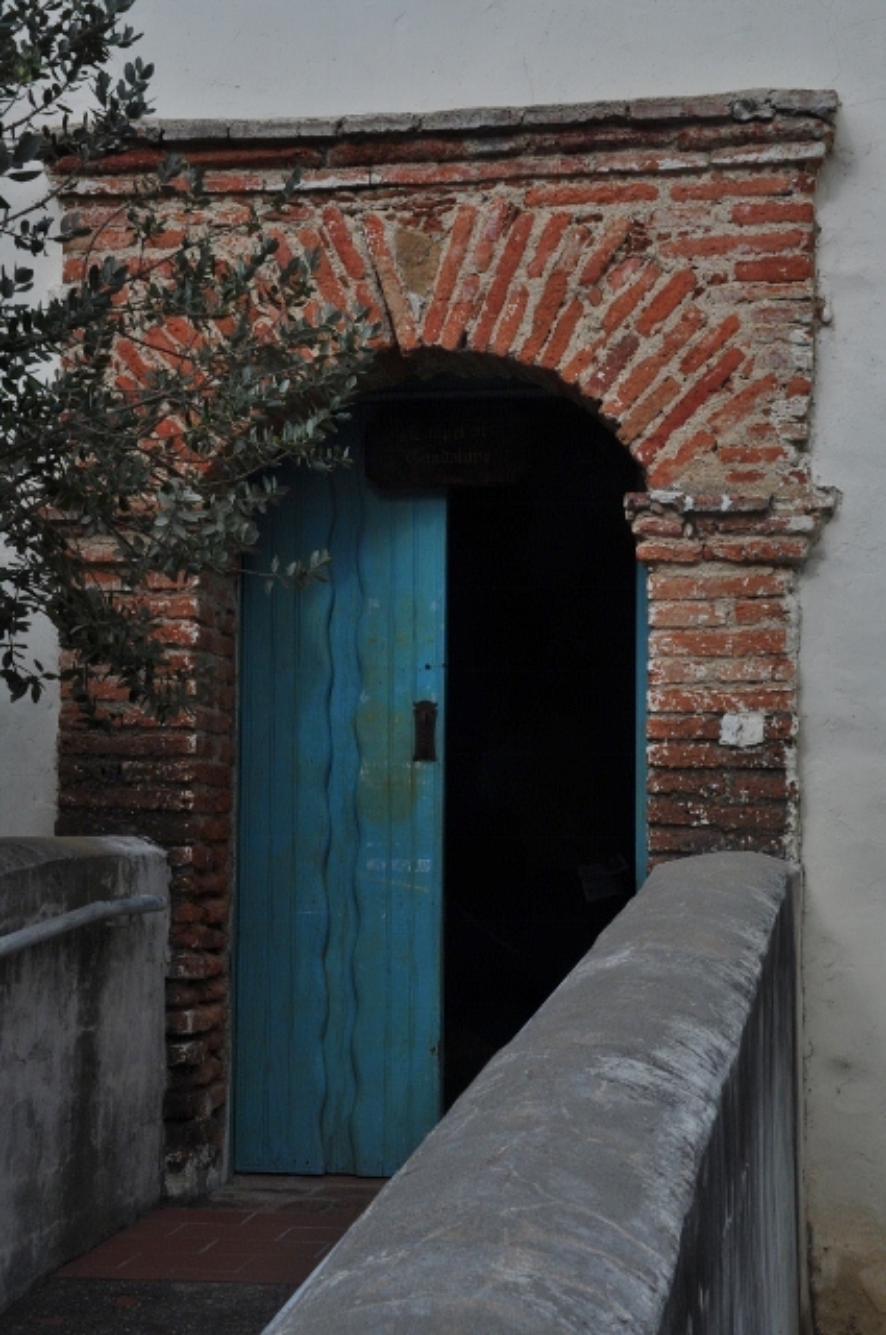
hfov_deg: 21.5
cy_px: 668
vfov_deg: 31.9
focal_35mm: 63
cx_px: 443
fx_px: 2332
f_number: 19
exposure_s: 1/60
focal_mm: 42
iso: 200
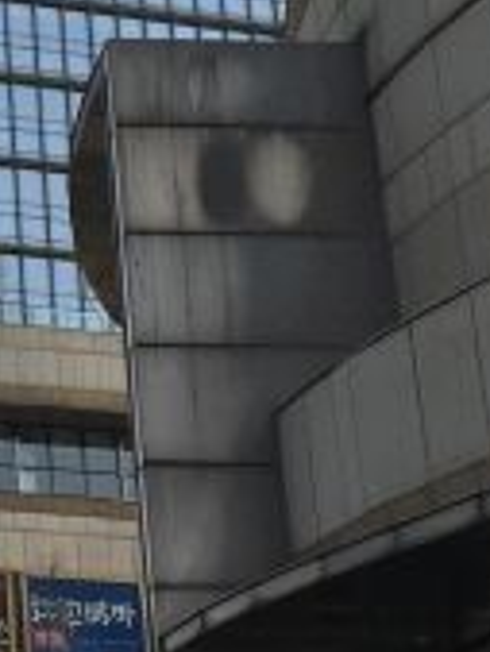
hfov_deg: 11.7
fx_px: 2262
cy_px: 104
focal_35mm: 120
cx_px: -291
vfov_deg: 16.3
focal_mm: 4.15
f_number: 2.2
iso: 32
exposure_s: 1/2639
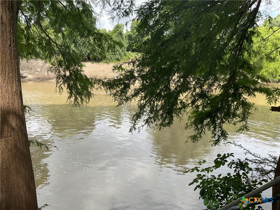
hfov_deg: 61.7
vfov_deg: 48.2
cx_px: 140
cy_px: 105
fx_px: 235
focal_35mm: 29
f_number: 1.8
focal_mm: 3
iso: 16
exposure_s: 1/509
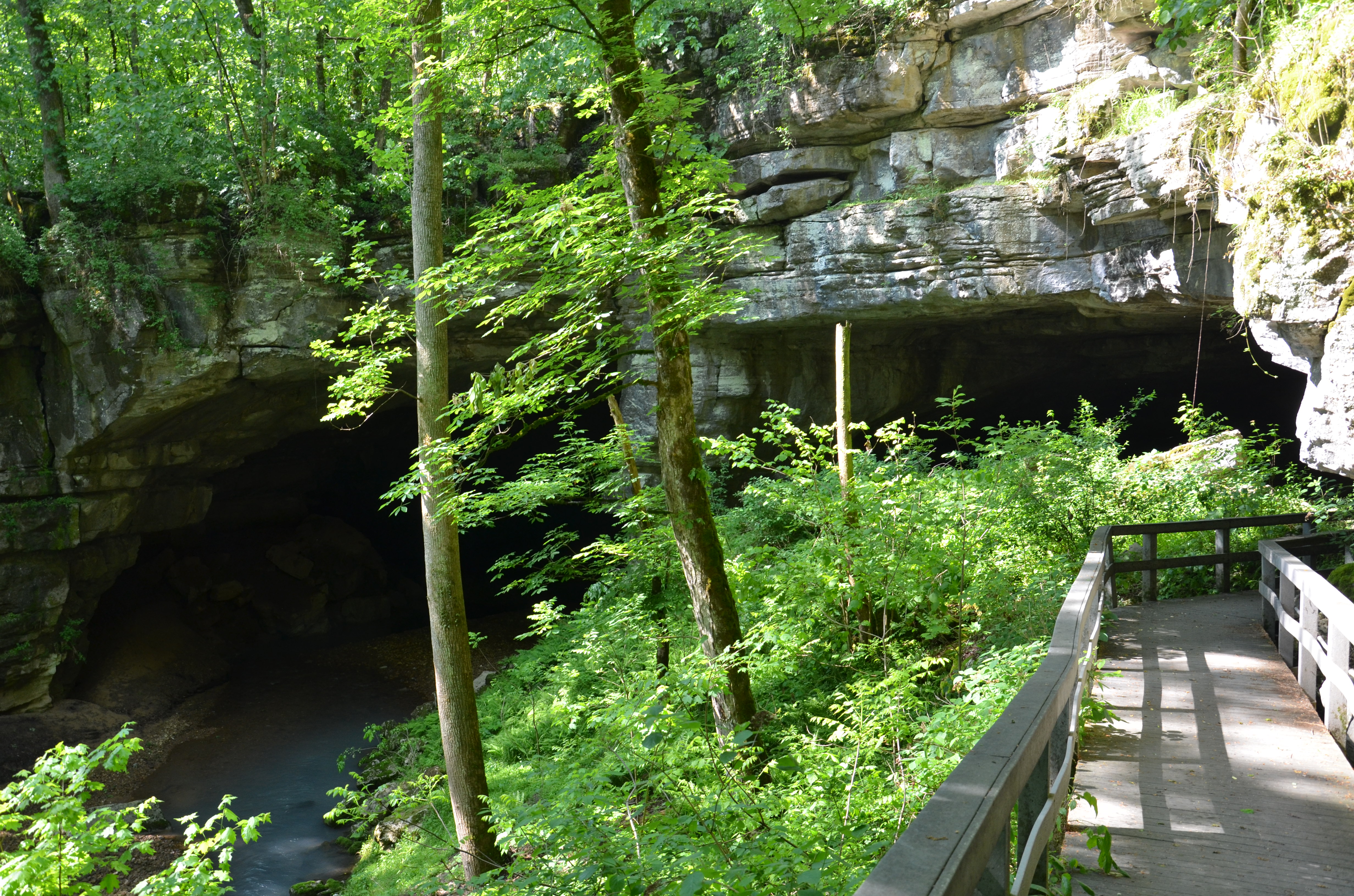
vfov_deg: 39.8
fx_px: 1239
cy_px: 448
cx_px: 677
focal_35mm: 33
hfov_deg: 57.3
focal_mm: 22
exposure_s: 1/125
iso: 400
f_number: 5.6
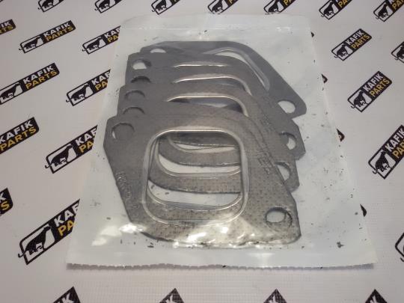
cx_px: 202
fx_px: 362
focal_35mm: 31
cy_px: 152
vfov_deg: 45.4
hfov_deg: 58.4
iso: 40
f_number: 2.4
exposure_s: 1/50
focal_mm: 2.93
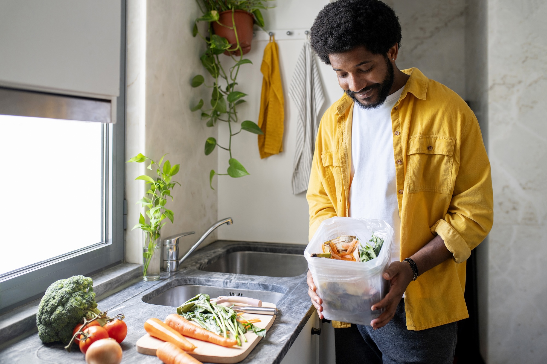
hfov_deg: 54.5
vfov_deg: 37.8
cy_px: 182
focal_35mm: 35
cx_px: 274
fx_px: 531
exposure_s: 1/180
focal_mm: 35
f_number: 2.8
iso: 400
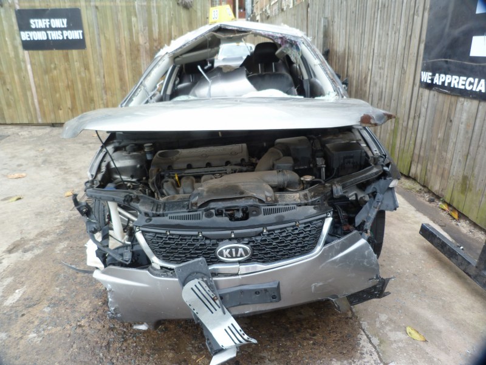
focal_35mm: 25
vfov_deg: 54.9
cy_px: 182
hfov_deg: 69.4
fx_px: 351
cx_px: 243
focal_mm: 4.5
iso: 80
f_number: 2.8
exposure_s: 1/100
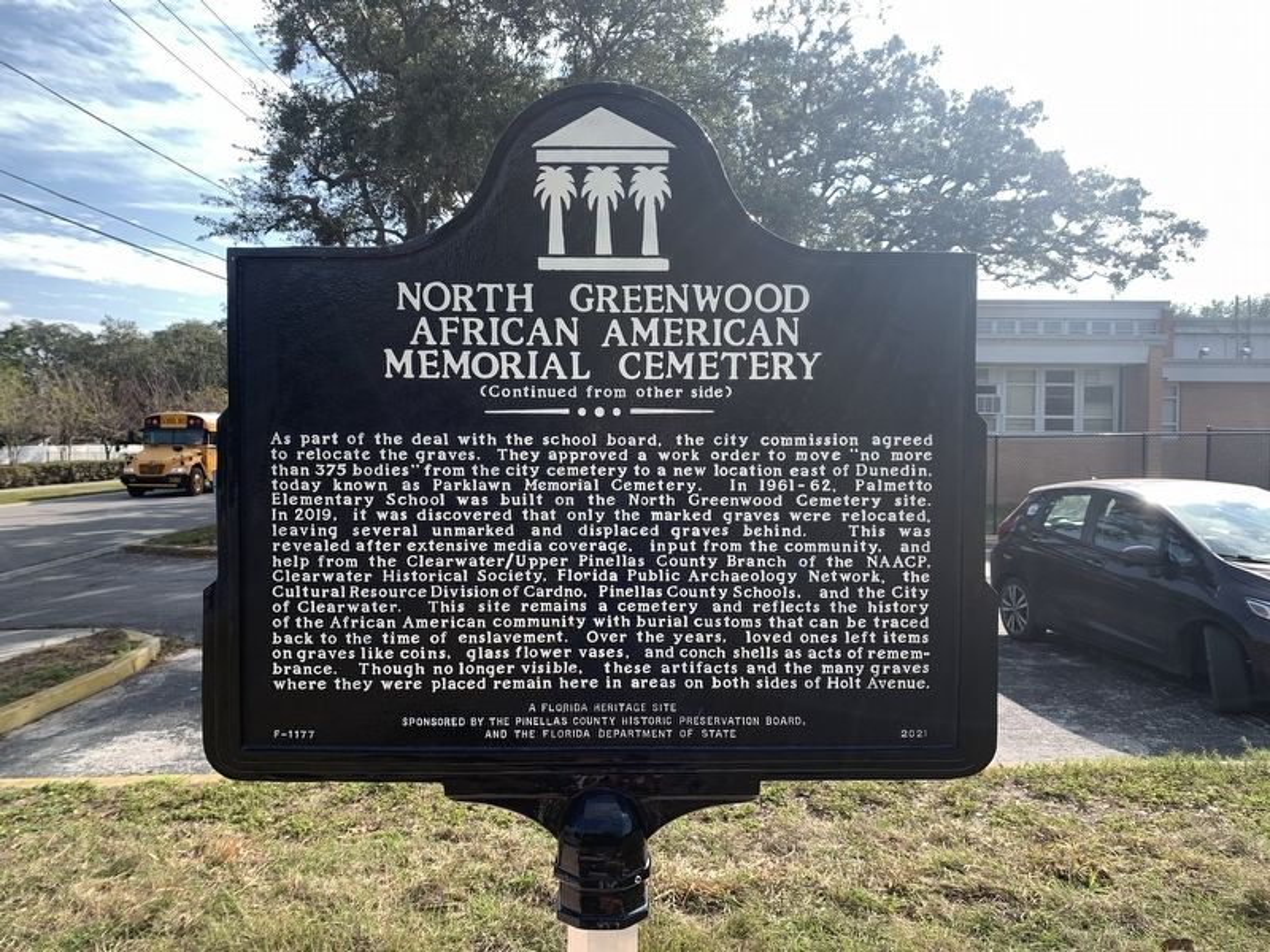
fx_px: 954
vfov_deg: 53.1
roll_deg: -0.1
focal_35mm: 26
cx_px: 635
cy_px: 476
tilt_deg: -2.0
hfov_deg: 67.3
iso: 25
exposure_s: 1/1406
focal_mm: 4.25
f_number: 1.8
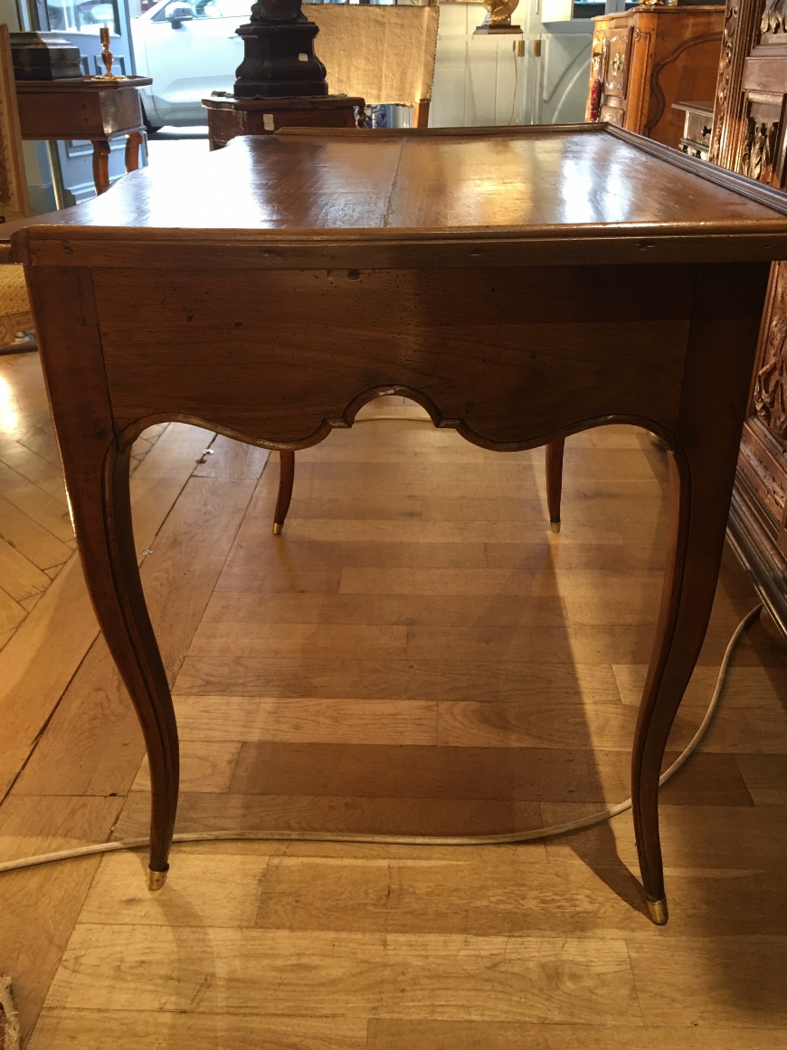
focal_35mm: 30
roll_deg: -0.8
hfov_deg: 46.8
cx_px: 399
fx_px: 909
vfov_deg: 60.0
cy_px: 508
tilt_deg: -25.0
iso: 64
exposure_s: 1/17
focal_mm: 4.15
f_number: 2.2
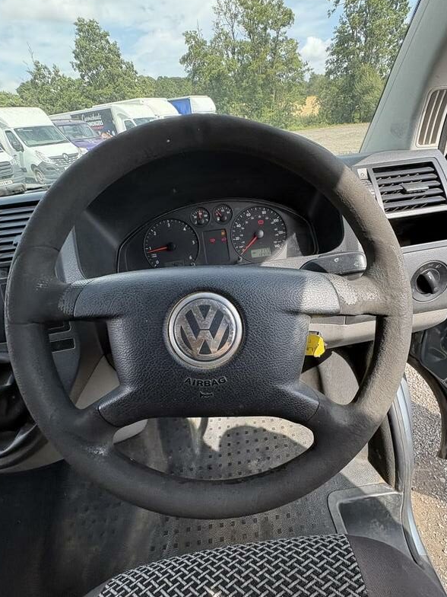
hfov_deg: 77.9
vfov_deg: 94.5
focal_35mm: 16
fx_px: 275
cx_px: 246
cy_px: 305
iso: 64
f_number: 2.2
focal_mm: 2.22
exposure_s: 1/247
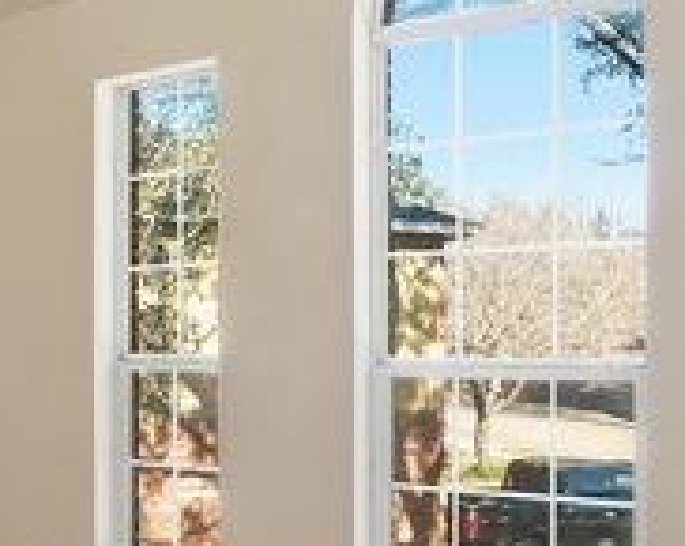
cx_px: 358
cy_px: 367
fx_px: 870
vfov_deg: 34.5
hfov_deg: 43.0
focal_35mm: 43
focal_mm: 9
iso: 250
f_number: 9
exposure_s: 1/80
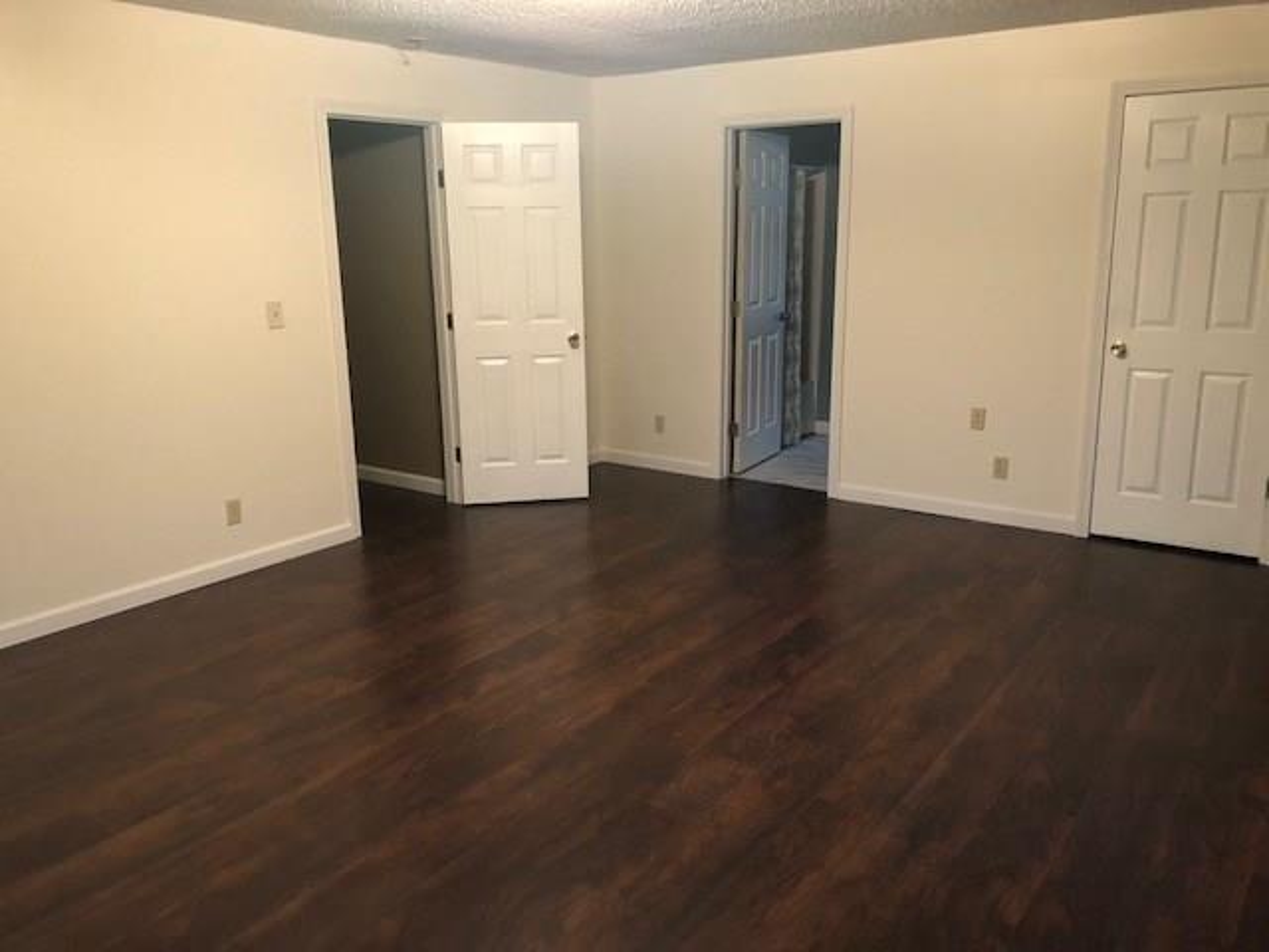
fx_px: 1063
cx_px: 634
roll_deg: +0.6
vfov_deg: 48.2
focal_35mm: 29
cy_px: 476
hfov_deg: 61.7
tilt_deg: -13.2
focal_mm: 3.99
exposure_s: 1/11
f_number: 1.8
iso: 100
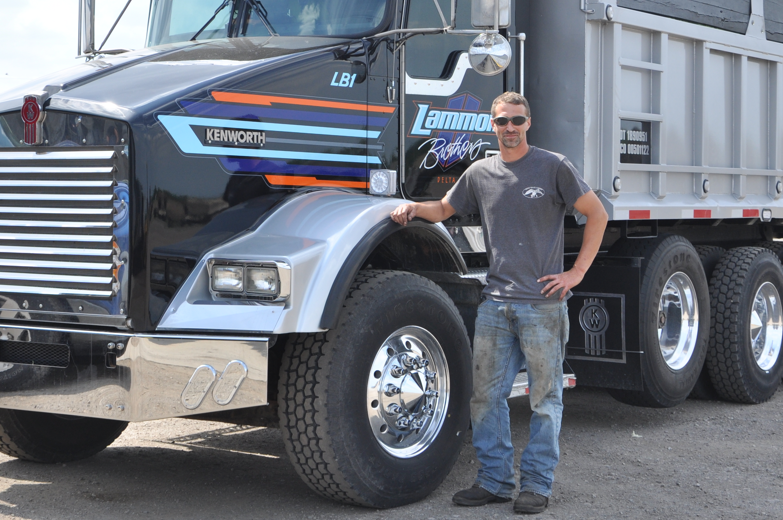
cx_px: 406
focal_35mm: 76
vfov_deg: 17.9
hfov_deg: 26.7
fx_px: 1651
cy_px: 193
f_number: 9
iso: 200
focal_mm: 32
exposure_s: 1/320
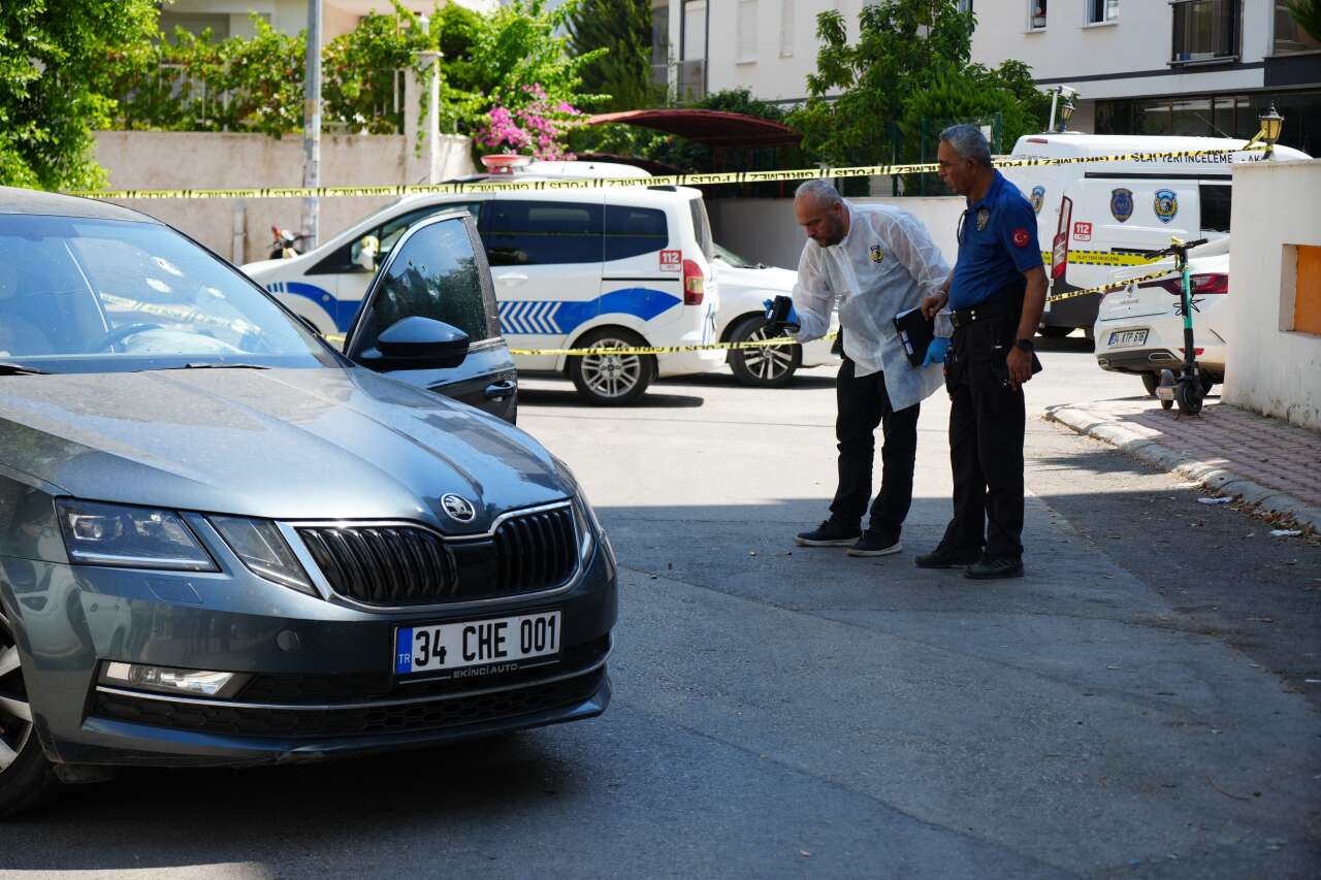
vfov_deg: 19.5
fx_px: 2568
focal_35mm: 70
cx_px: 660
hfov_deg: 28.8
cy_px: 440
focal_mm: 70
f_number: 5
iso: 100
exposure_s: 1/320
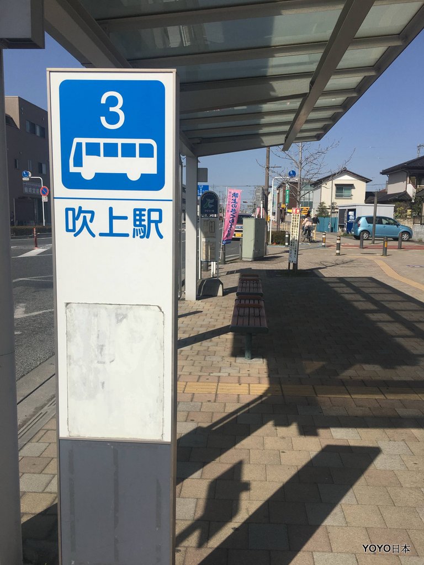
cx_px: 212
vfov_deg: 61.7
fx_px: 474
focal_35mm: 29
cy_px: 282
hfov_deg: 48.2
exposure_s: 1/3846
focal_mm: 4.15
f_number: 2.2
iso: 25
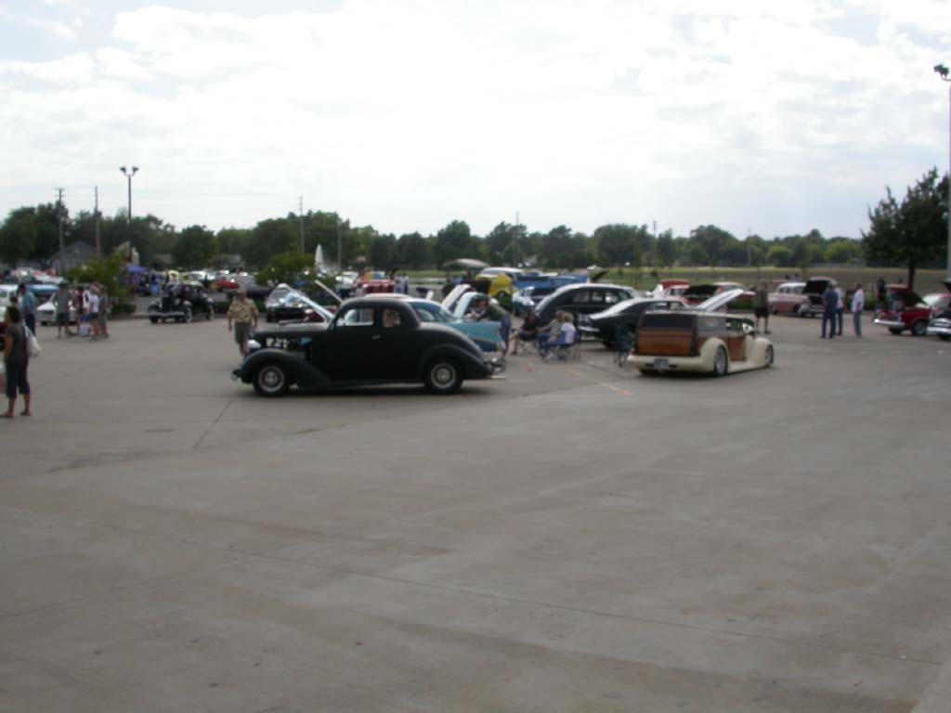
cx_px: 476
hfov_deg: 49.0
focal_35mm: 38
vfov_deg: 37.7
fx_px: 1044
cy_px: 356
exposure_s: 1/580
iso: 100
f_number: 6.7
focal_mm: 7.85
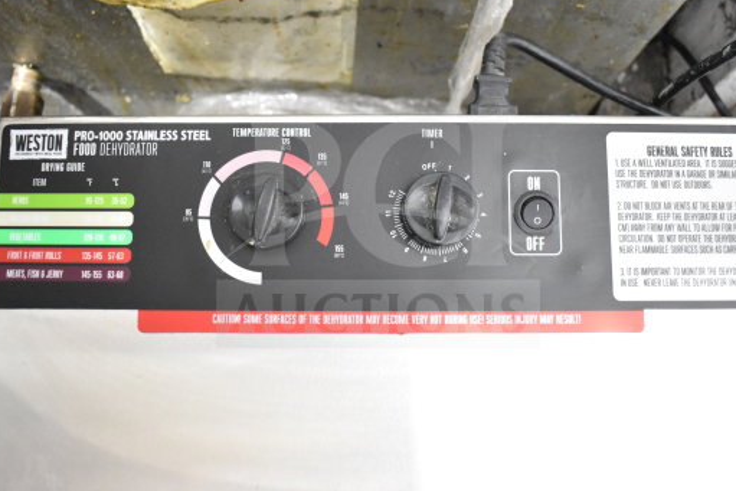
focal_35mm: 38
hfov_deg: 51.2
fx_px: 769
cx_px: 377
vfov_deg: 35.4
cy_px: 234
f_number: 4
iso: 6400
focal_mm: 21
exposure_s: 1/60
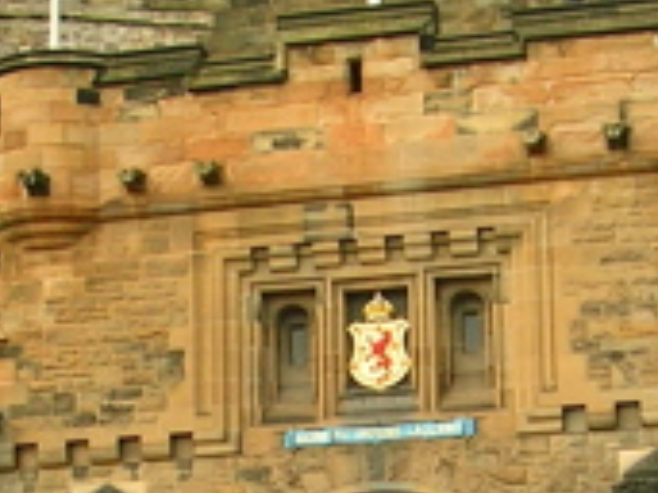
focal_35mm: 142
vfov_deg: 10.2
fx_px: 2697
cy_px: 632
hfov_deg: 13.9
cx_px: 392
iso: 50
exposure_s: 1/170
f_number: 2.8
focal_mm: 5.8
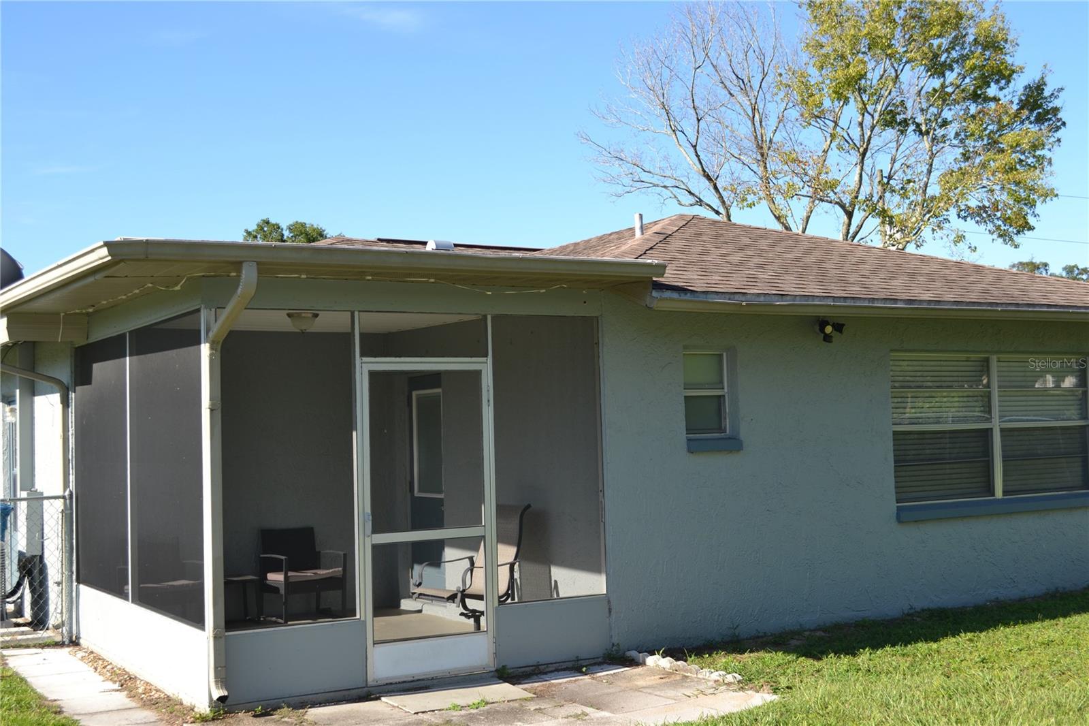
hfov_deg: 46.4
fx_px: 1270
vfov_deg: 31.9
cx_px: 544
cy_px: 363
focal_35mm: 42
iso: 100
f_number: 5.6
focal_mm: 28
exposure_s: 1/200
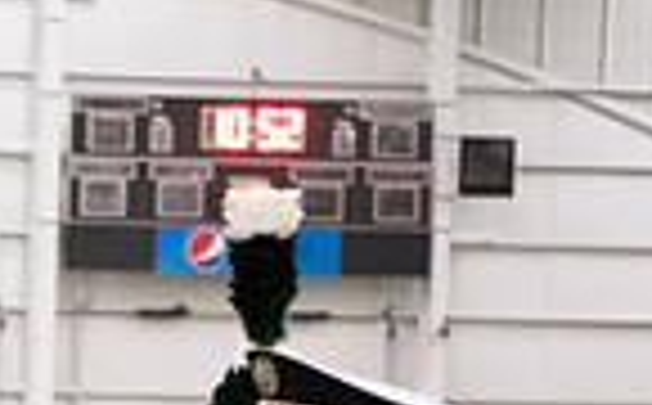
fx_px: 5072
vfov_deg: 4.5
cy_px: 857
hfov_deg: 7.2
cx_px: -297
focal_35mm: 286
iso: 3200
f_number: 3.2
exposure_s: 1/200
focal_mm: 70
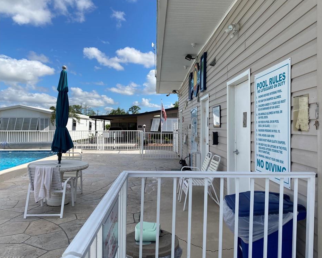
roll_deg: +0.3
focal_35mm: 28
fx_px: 267
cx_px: 177
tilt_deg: -0.4
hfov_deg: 62.1
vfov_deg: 51.5
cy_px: 128
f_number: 1.8
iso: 32
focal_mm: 4.25
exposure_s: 1/3610
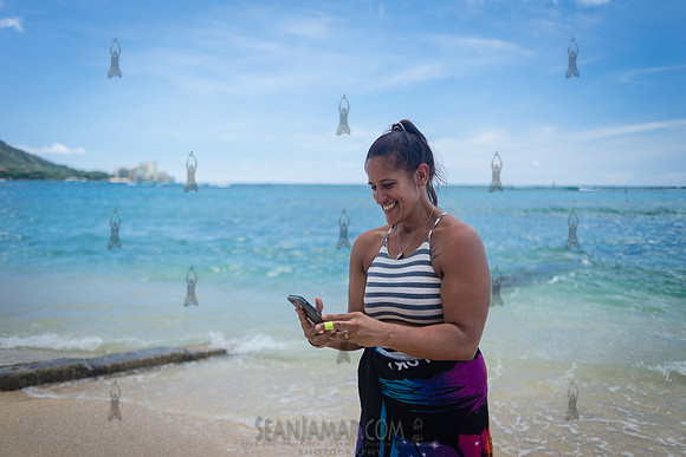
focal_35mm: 35
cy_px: 228
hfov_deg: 54.4
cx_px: 343
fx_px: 667
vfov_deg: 37.9
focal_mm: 35
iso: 100
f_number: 2.5
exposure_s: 1/1250
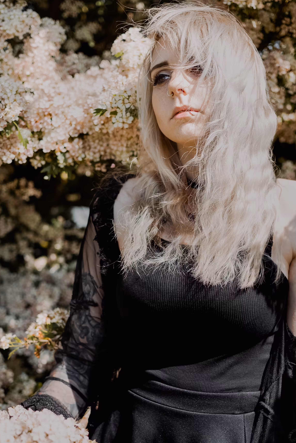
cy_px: 291
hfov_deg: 22.3
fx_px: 752
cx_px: 156
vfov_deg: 32.6
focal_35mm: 61
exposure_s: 1/2500
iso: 160
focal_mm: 35
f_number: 2.2
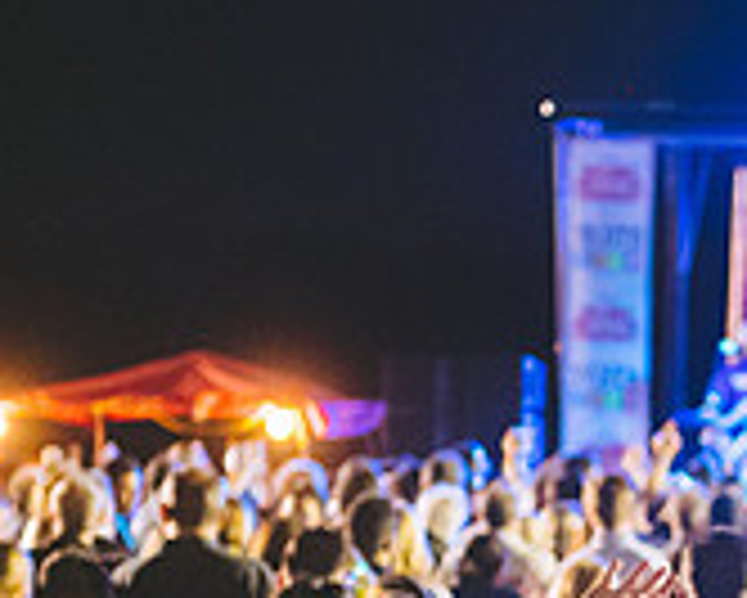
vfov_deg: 7.5
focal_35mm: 204
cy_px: 690
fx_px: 4513
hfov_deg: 9.4
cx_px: 788
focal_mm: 62
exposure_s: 1/125
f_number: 2.8
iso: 2000
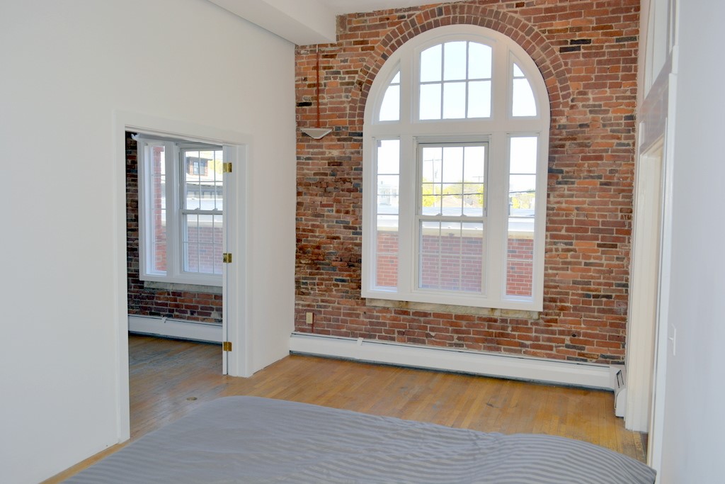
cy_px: 242
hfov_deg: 61.9
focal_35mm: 30
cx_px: 362
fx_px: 604
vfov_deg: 43.6
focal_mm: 20
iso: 180
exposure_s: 1/125
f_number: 5.6
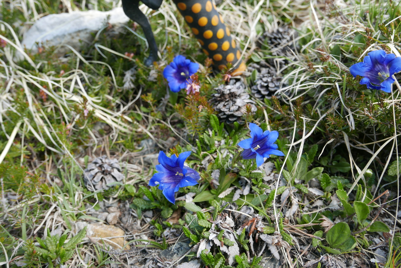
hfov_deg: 51.9
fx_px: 412
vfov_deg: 36.0
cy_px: 134
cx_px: 200
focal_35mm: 37
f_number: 4.5
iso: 200
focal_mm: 16.5
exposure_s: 1/125
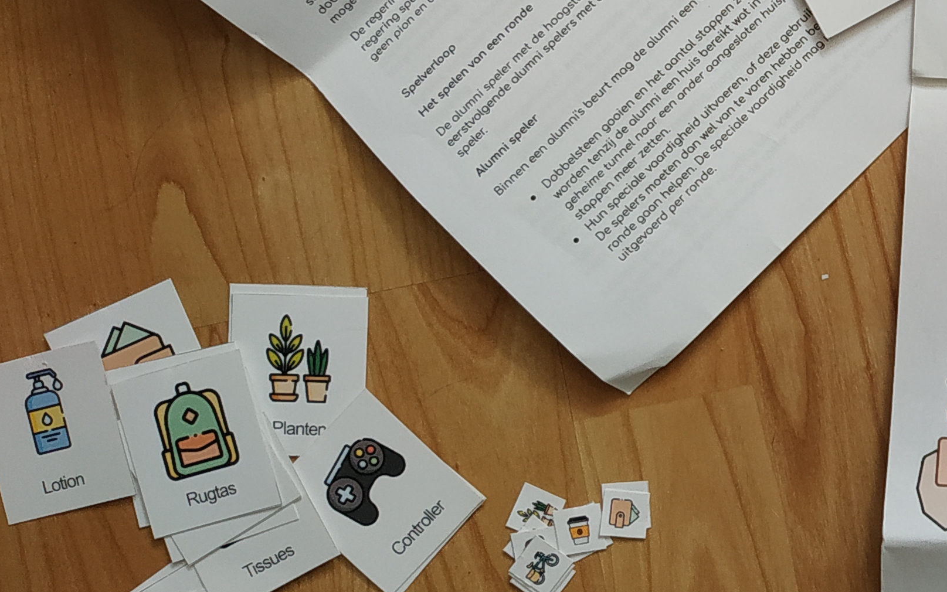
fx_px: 1626
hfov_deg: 28.6
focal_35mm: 63
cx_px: 1112
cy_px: 49
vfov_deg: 20.2
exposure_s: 1/60
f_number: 1.9
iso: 200
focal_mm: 3.94
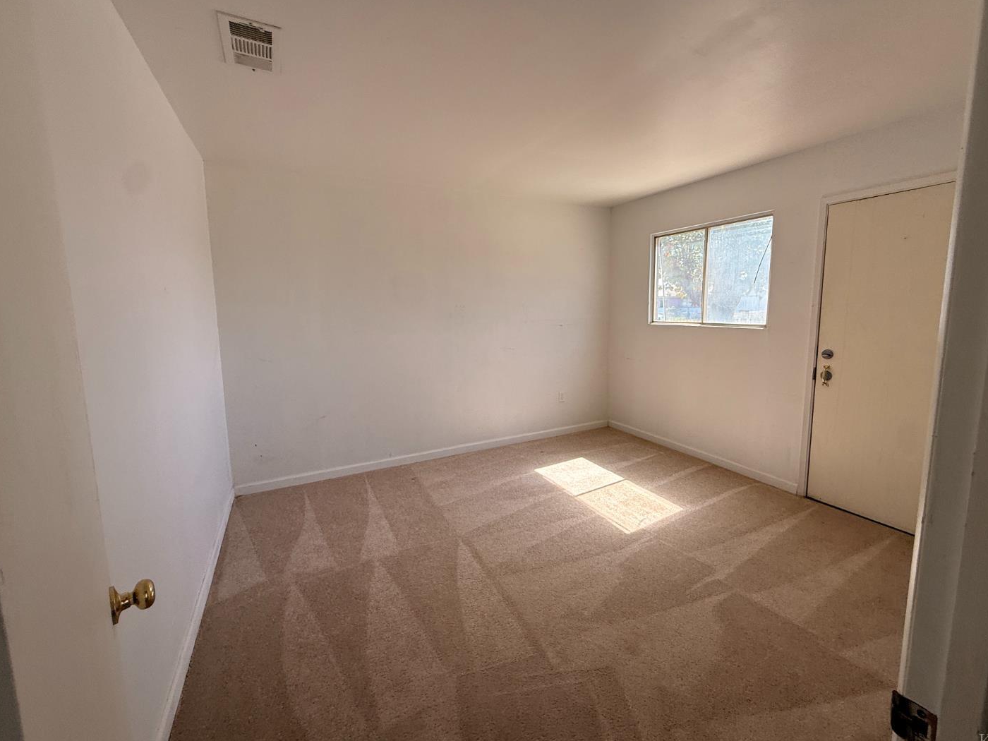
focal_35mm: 15
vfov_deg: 81.7
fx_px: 428
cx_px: 510
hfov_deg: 98.1
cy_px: 360
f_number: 2.2
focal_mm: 2.22
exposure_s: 1/125
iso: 64
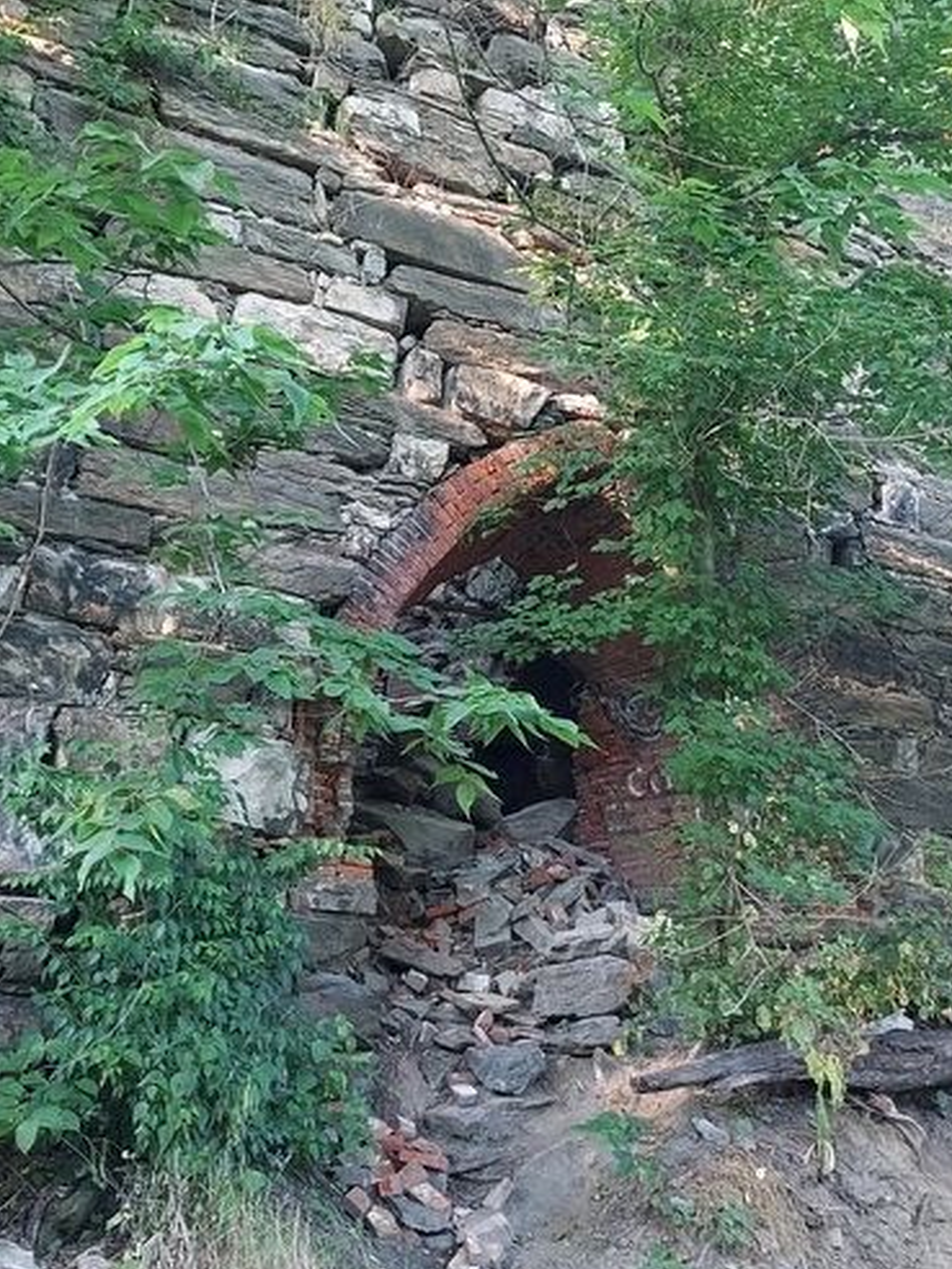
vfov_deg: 47.9
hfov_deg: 36.7
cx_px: 395
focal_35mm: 39
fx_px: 1430
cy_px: 616
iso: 400
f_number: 1.8
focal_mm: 4.6
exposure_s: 1/30
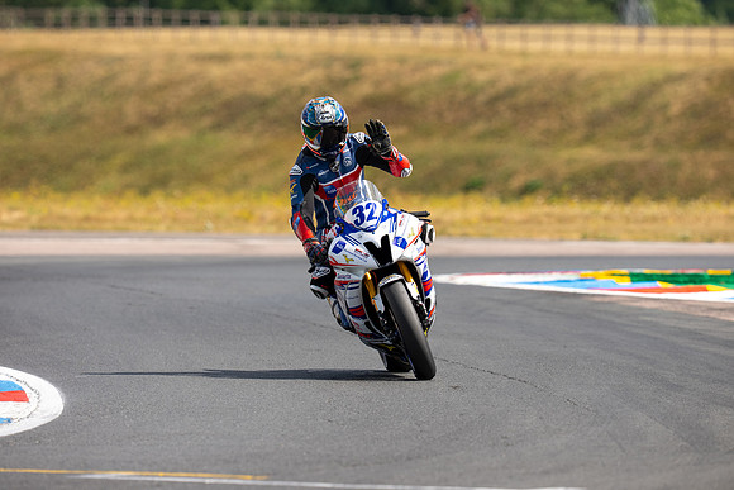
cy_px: 228
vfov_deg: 3.2
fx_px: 8712
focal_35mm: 427
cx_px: 352
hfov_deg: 4.8
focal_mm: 400
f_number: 5.6
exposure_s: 1/500
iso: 64
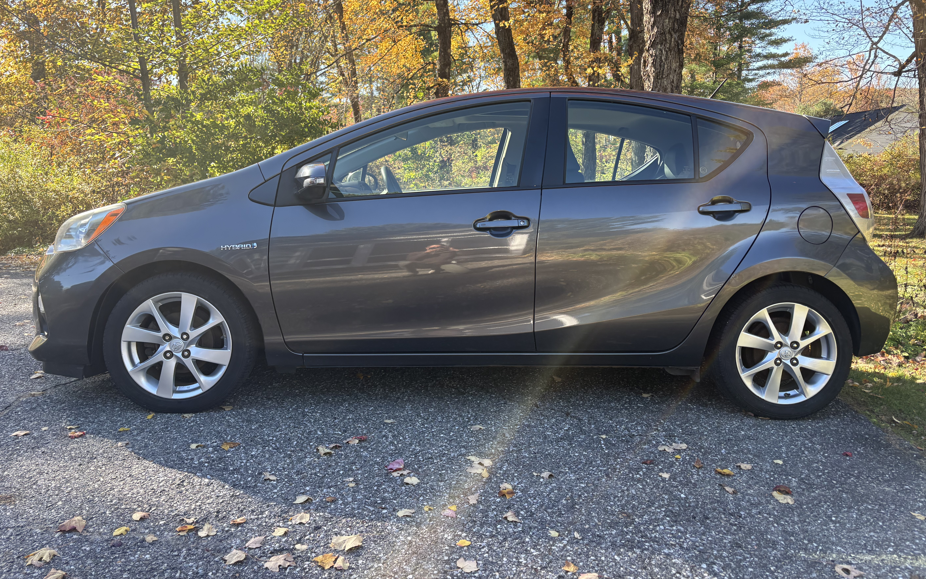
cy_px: 227
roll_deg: +0.4
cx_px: 464
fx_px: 707
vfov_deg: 44.3
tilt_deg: -5.3
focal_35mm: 28
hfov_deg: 66.5
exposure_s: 1/365
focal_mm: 5.96
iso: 64
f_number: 1.6
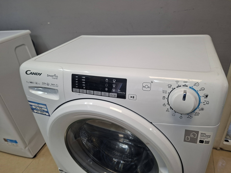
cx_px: 116
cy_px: 86
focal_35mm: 23
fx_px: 153
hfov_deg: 73.9
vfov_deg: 58.9
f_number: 1.8
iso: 200
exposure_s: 1/100
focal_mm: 5.54
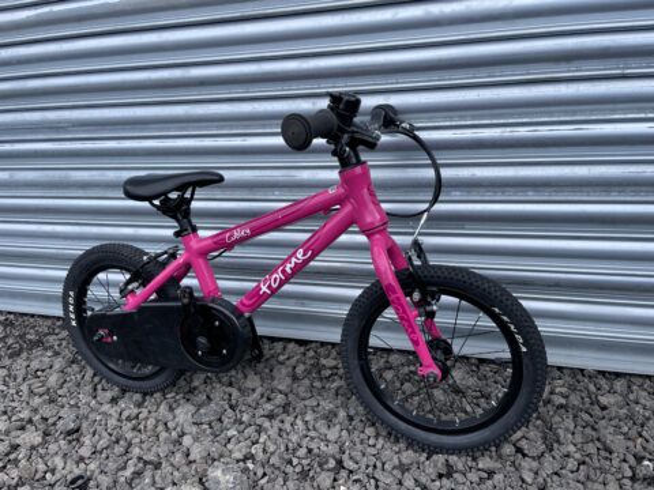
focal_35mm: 26
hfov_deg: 67.3
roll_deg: +5.1
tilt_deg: -21.1
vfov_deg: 53.1
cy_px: 245
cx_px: 327
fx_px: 491
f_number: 1.6
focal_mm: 4.2
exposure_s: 1/774
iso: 32
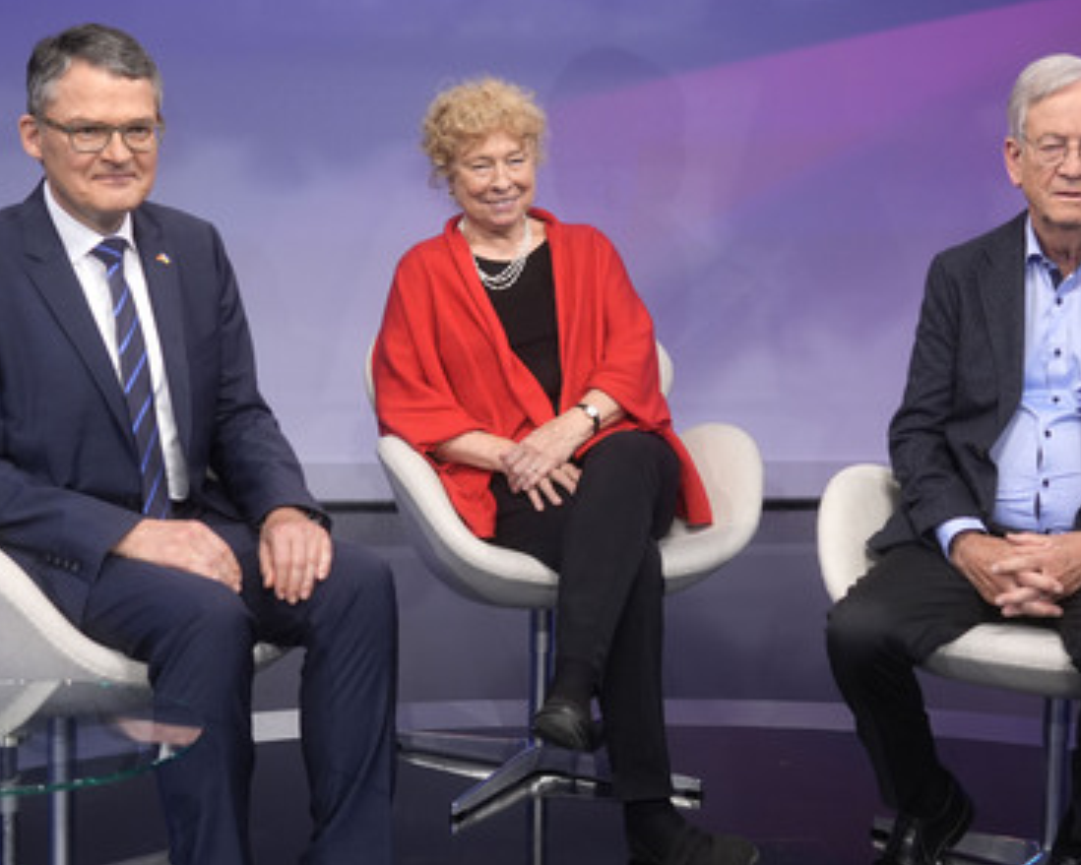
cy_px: 434
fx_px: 1664
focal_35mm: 52
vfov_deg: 29.2
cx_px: 572
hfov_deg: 36.0
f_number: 2.2
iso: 640
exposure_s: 1/200
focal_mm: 30
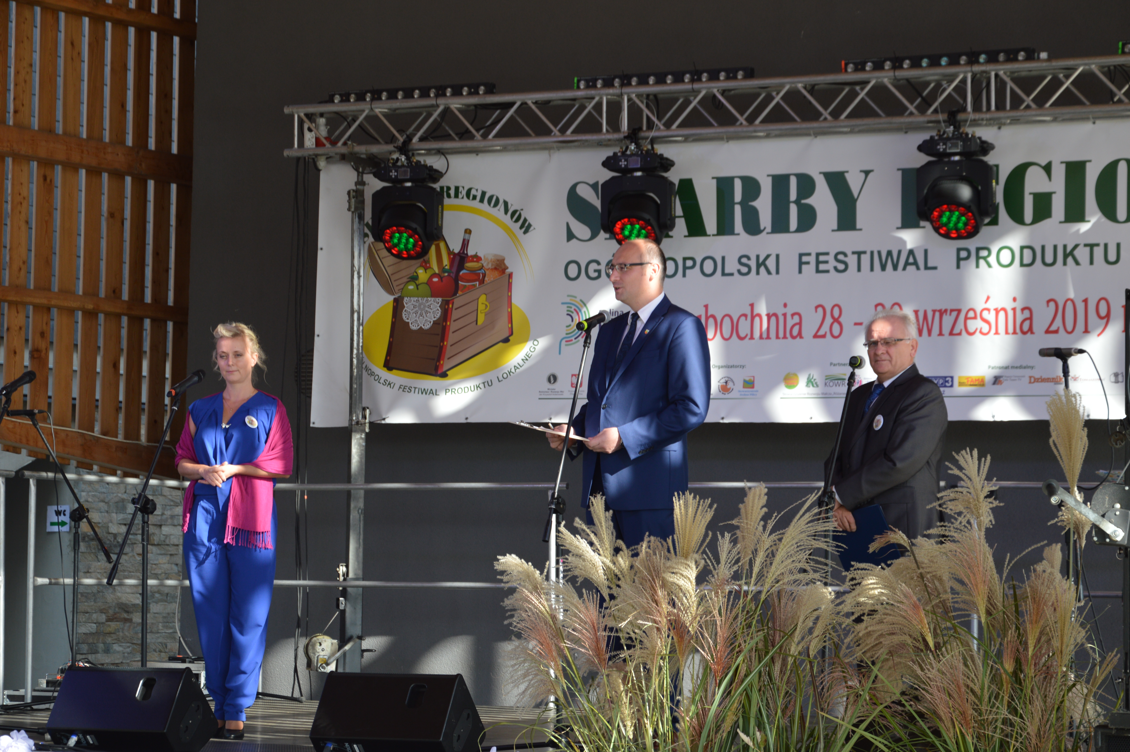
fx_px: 3105
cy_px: 376
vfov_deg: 13.8
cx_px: 565
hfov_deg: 20.6
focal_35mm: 99
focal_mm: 66
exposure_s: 1/125
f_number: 5.6
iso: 180
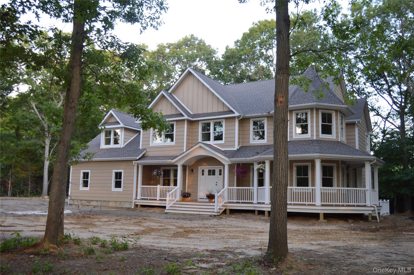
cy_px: 138
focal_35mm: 33
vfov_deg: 39.9
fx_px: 379
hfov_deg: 57.3
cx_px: 207
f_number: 5
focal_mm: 22
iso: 400
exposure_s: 1/100
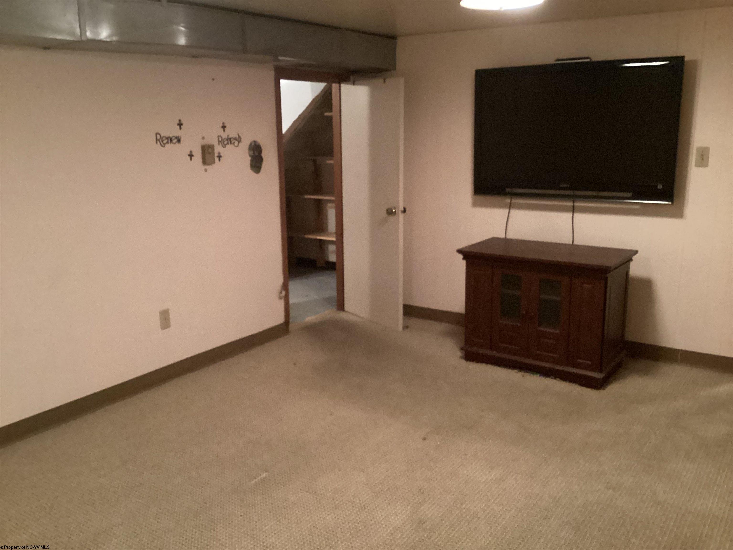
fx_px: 656
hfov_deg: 58.4
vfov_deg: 45.4
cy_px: 275
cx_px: 366
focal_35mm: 31
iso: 800
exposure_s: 1/20
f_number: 2.4
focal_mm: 3.3
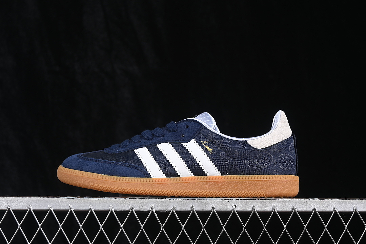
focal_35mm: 75
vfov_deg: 18.2
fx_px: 762
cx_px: 183
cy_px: 122
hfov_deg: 27.0
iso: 160
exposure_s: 1/60
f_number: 6.3
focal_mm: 50
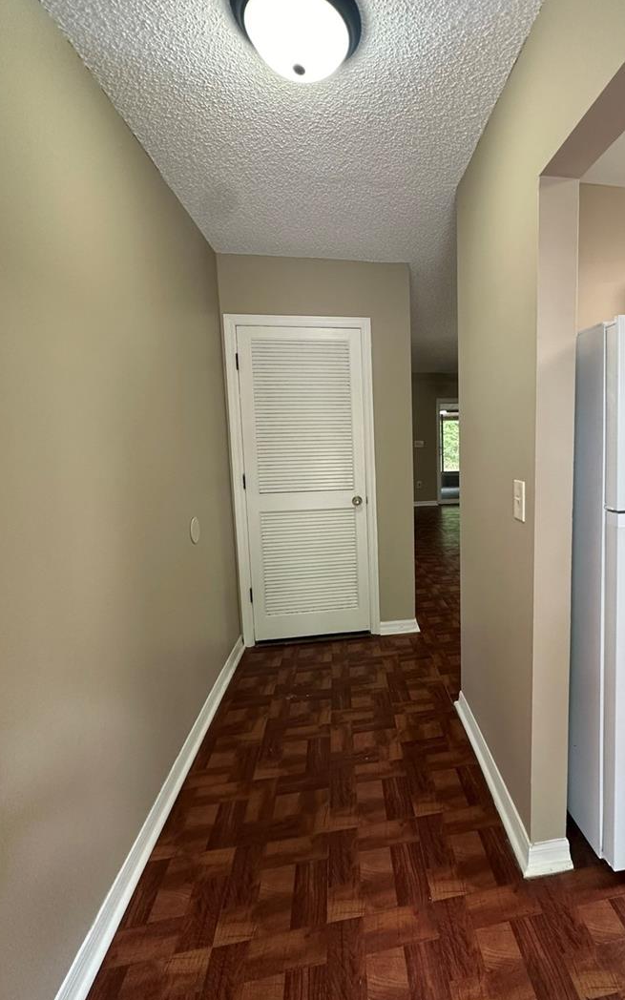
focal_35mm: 17
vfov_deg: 94.3
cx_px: 422
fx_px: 463
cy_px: 478
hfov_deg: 66.0
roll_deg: +1.0
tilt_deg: -5.5
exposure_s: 1/60
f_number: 2.2
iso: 200
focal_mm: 2.22
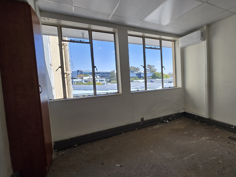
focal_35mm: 19
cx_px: 169
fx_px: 130
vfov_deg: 68.7
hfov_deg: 79.9
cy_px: 87
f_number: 2.2
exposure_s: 1/359
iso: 50
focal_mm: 1.7
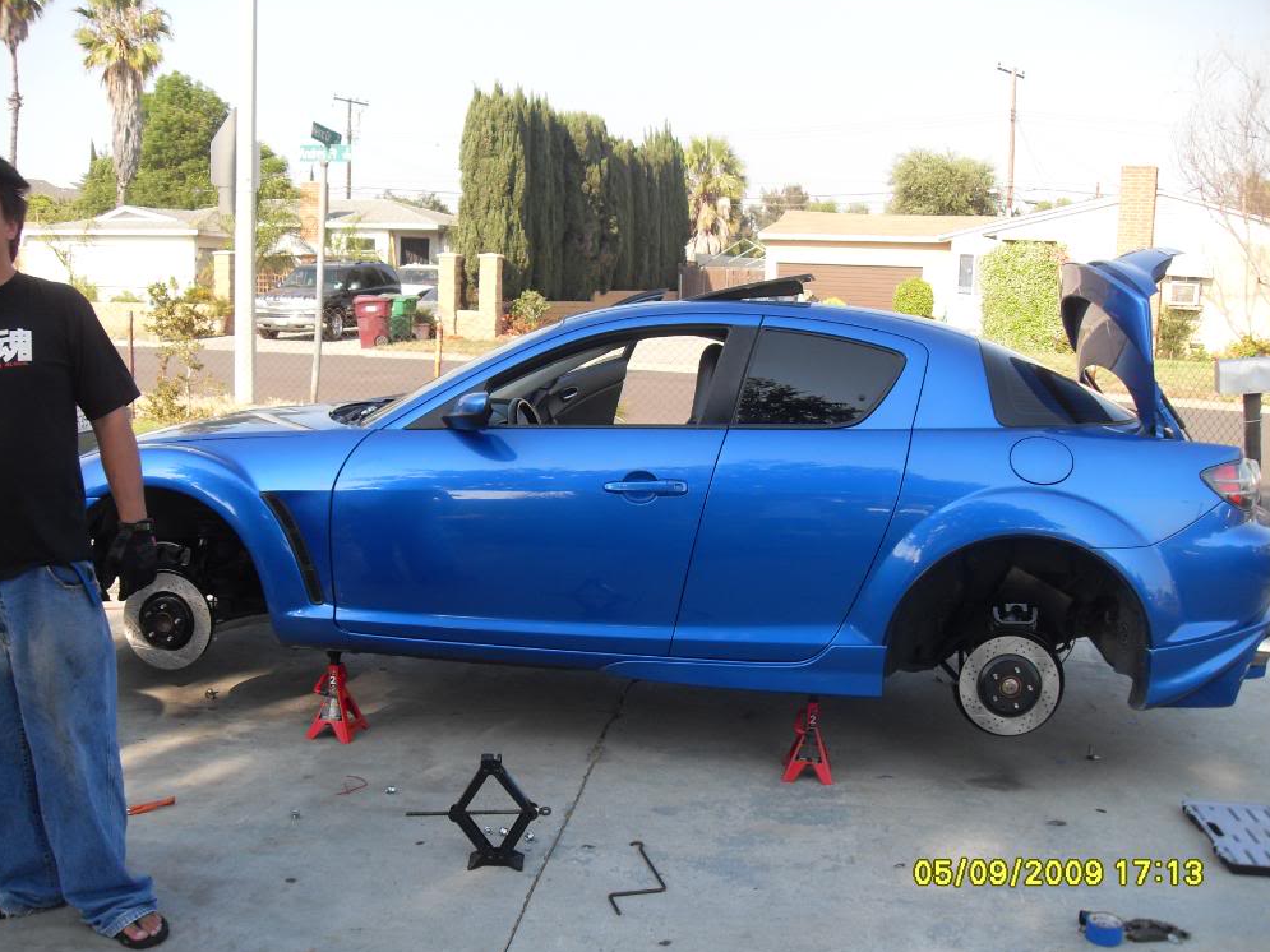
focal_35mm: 35
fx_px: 1284
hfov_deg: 52.6
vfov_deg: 40.7
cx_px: 627
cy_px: 479
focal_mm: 6.3
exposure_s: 1/60
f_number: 7
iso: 80
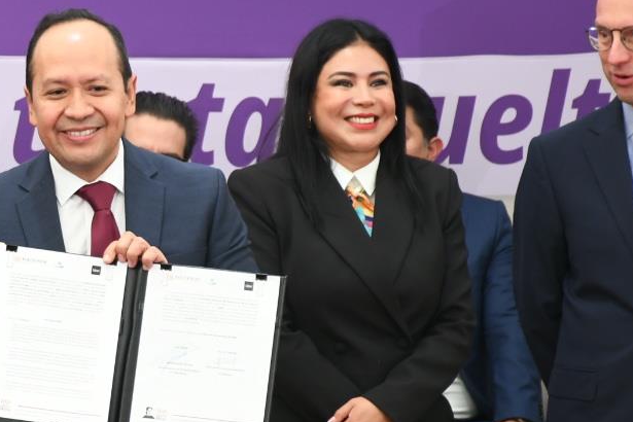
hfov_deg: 4.5
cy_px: 290
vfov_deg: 3.0
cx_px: -99
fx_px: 8053
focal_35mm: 458
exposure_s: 1/100
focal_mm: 116
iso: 800
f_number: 5.6
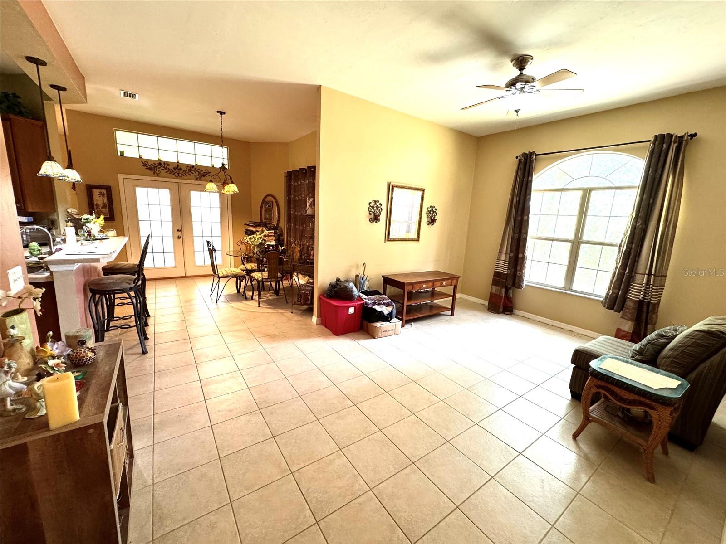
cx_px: 363
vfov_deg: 85.7
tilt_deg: -11.7
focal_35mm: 14
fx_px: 294
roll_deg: -3.7
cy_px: 272
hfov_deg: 102.1
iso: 250
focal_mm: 2.22
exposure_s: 1/60
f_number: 2.2
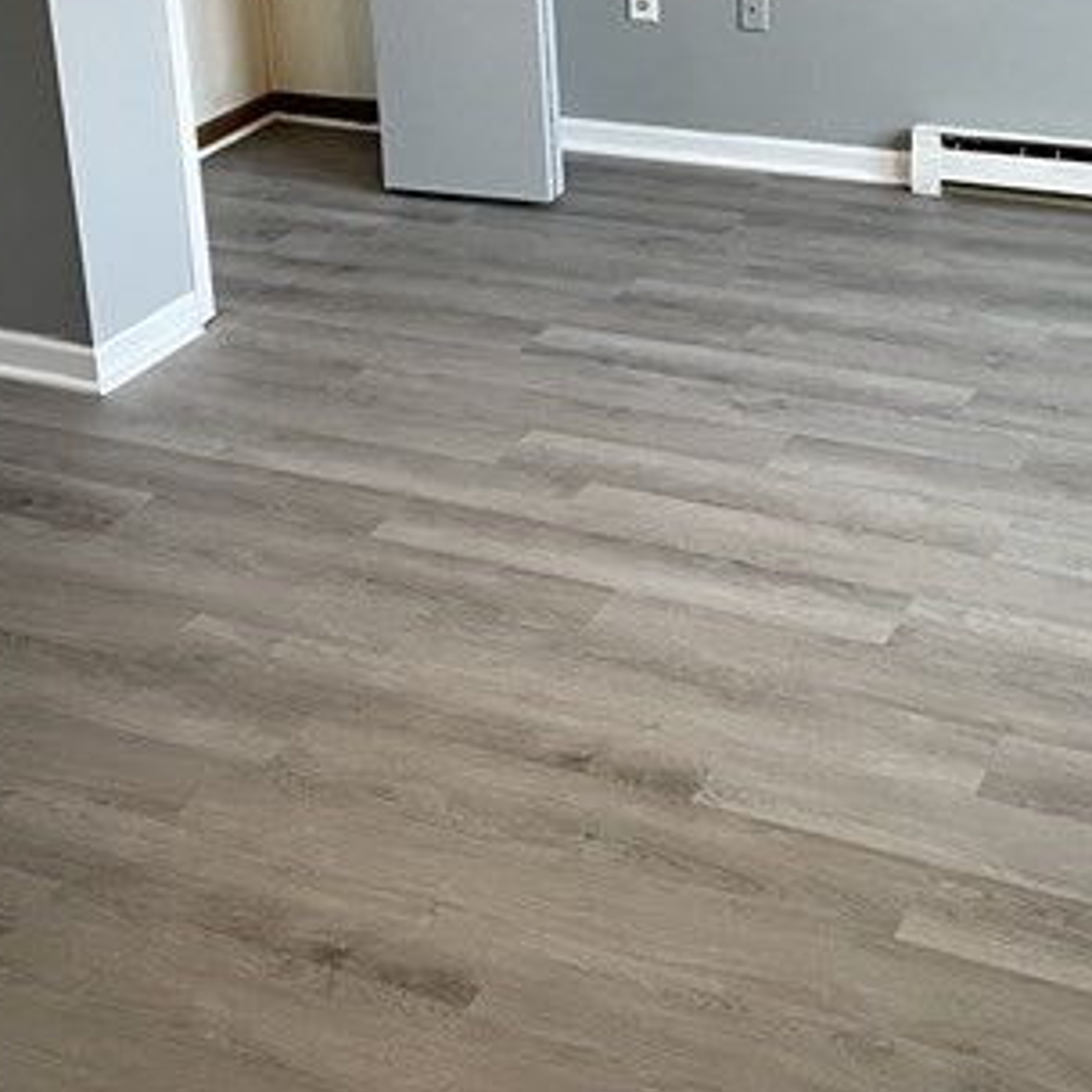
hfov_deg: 29.5
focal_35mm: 58
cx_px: 636
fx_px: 2070
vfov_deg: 28.2
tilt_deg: -15.2
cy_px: 61
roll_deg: +3.6
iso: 125
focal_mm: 4.2
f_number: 1.6
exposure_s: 1/60
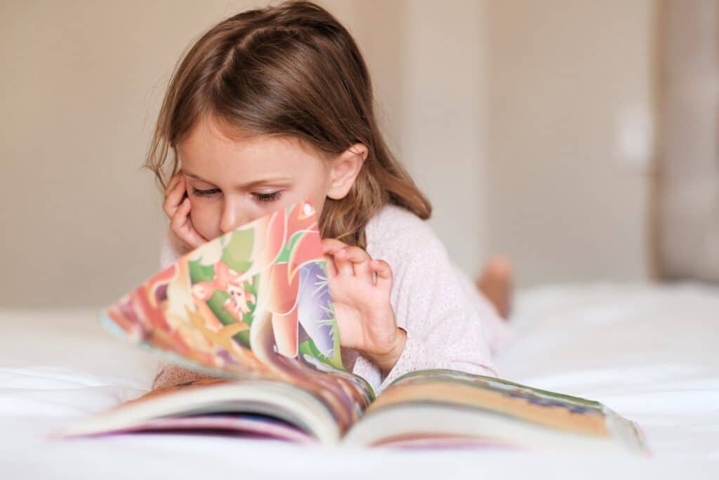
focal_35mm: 84
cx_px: 360
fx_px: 1678
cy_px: 240
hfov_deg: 24.2
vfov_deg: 16.3
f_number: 1.6
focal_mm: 56
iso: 320
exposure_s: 1/240
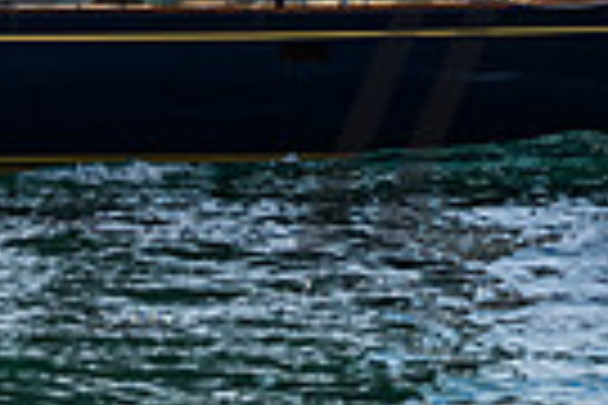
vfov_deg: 2.5
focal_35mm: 554
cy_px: -372
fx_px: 9356
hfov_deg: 3.7
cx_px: 124
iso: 400
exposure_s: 1/3200
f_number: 5.6
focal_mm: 125
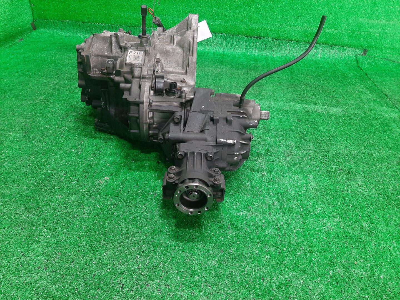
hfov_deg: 67.3
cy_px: 150
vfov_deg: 53.1
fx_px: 300
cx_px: 200
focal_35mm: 26
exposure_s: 1/50
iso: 163
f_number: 1.7
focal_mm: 3.93
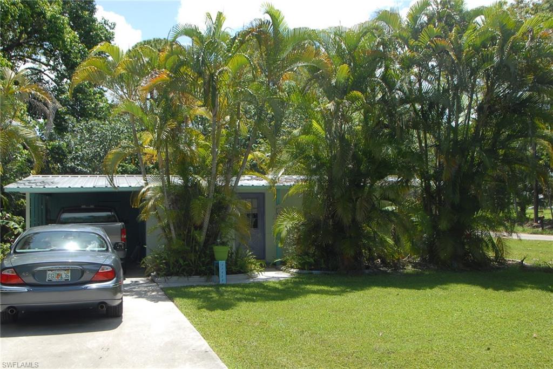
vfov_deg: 36.9
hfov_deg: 53.1
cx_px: 276
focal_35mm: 36
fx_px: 553
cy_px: 184
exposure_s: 1/250
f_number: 8
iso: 200
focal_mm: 24
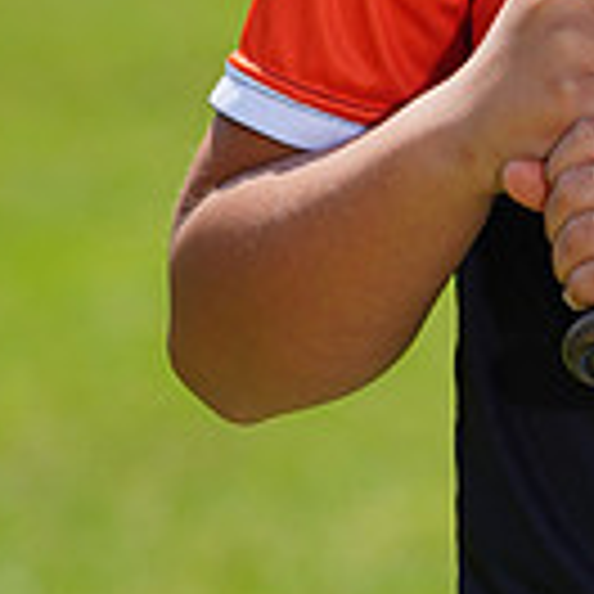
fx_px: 17492
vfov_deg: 1.9
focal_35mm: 901
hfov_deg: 1.9
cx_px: 659
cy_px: -306
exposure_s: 1/250
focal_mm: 241
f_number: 8
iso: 100
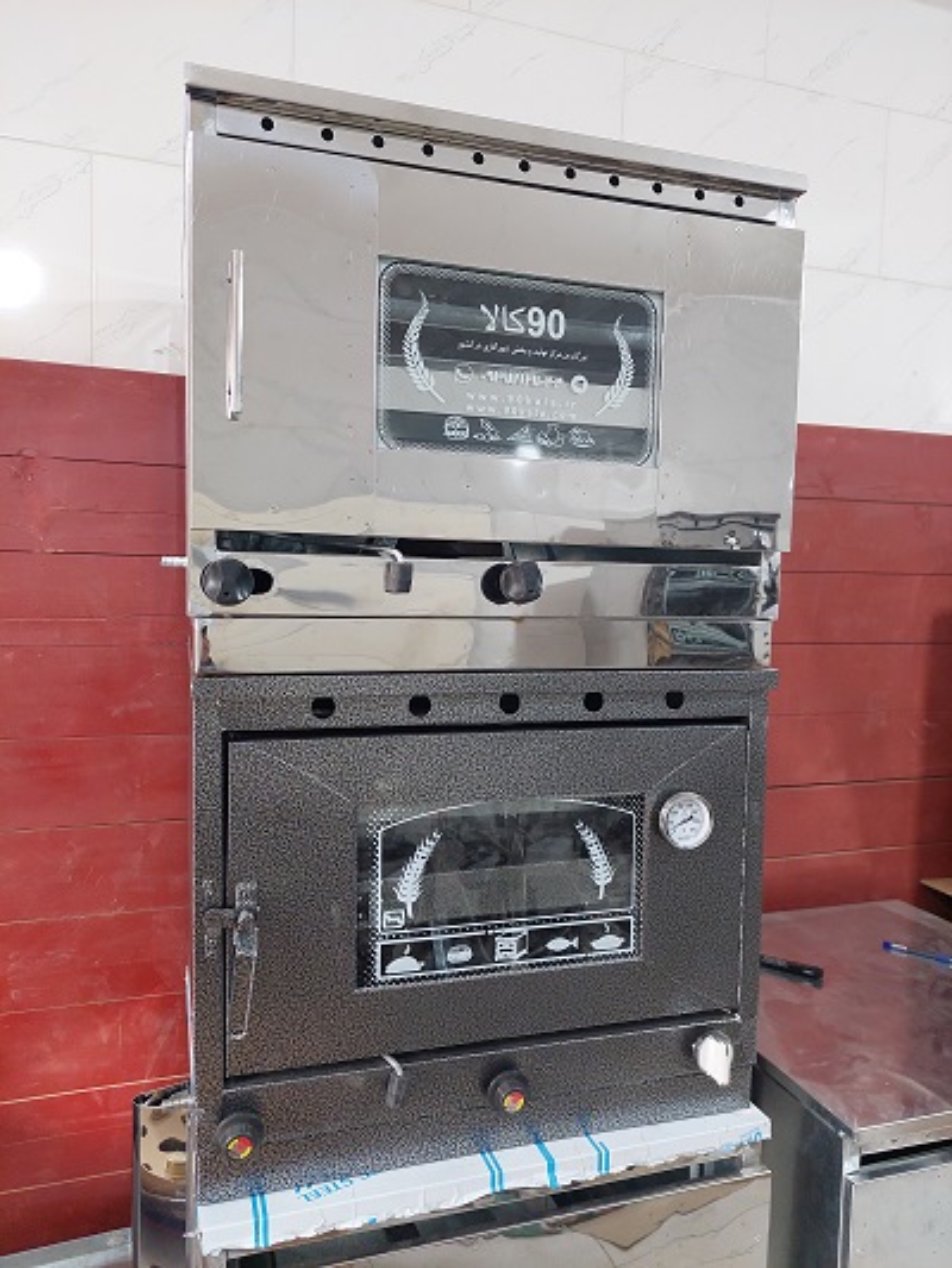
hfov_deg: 56.8
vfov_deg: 71.6
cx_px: 476
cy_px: 634
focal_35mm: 24
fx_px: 880
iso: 250
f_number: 1.8
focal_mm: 5.23
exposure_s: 1/100
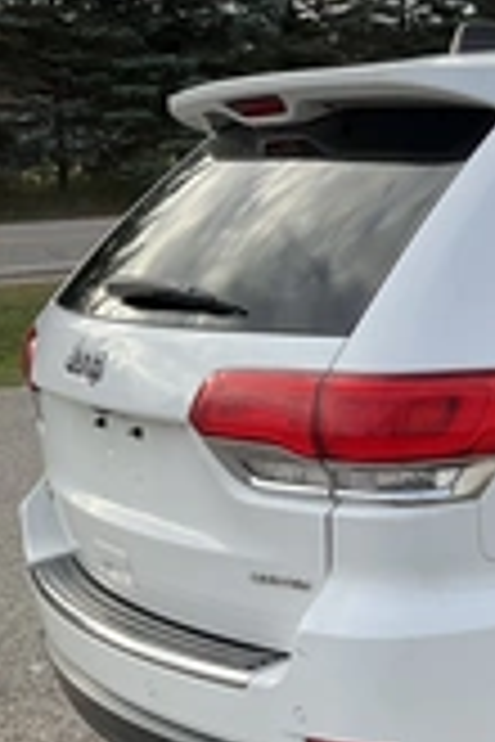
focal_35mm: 73
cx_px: 774
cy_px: 454
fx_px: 1506
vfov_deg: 27.6
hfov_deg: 16.7
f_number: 1.8
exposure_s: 1/562
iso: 25
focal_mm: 3
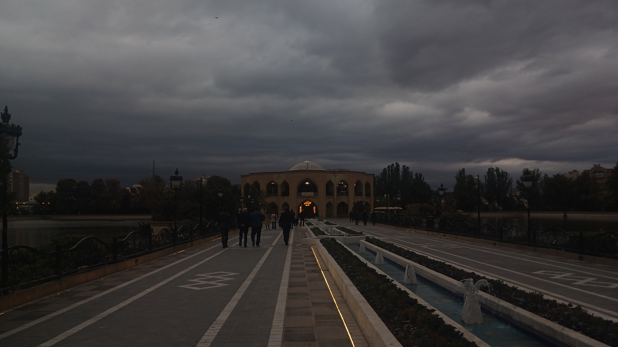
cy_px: 198
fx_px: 492
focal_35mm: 30
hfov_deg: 64.3
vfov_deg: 38.9
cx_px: 304
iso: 25
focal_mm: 4
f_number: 1.8
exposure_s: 1/100
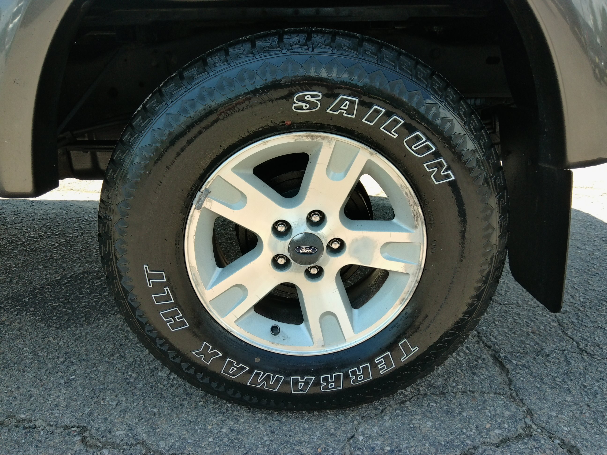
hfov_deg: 67.3
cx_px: 304
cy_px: 228
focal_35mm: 26
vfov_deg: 53.1
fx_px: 456
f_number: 2
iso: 100
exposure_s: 1/222
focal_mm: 3
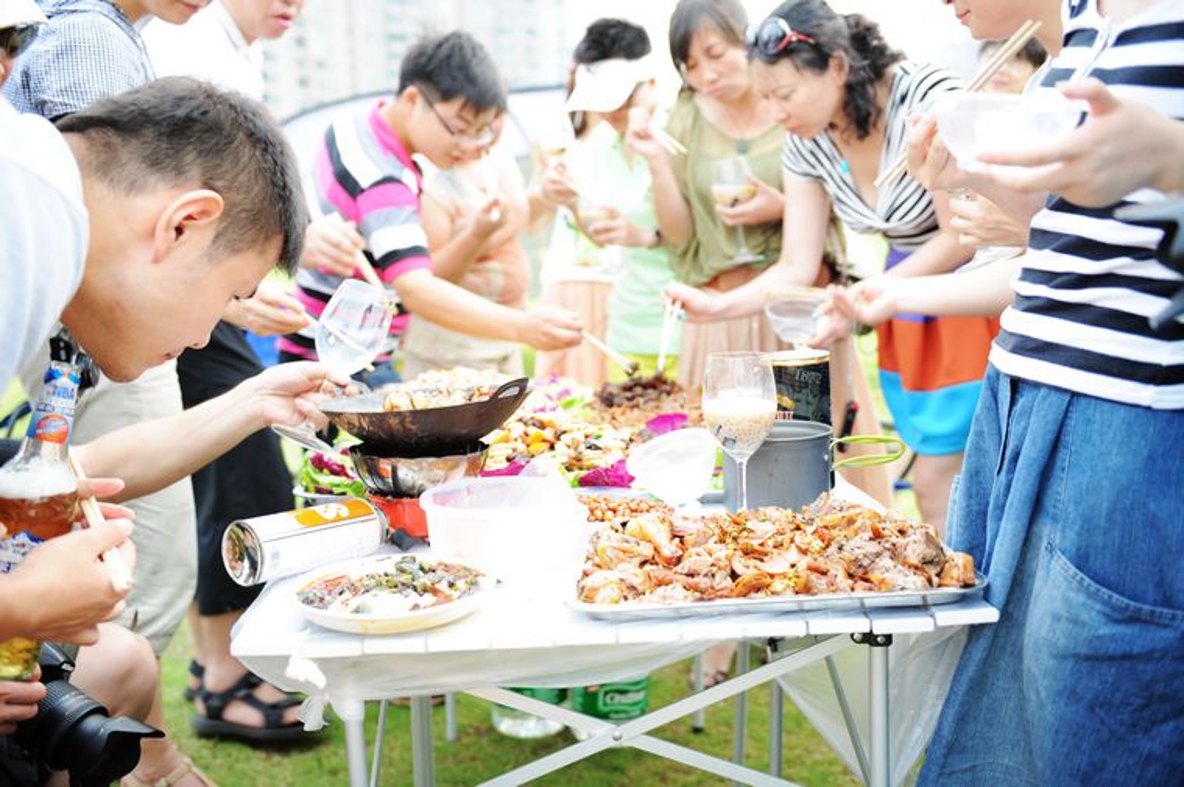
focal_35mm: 38
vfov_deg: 35.0
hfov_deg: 50.7
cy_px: 394
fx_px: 1248
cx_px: 592
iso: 200
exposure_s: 1/80
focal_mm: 38
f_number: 3.2
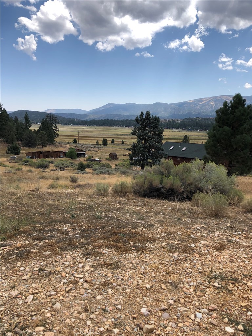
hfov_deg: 49.7
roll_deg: -0.9
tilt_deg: -8.5
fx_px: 272
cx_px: 126
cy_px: 168
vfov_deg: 63.4
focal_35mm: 28
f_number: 1.8
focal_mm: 3.99
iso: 20
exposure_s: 1/1567
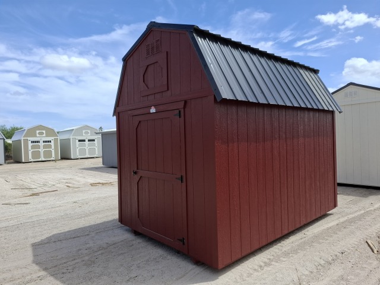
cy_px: 142
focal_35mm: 23
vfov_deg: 58.9
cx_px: 190
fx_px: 252
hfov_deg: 73.9
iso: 50
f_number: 1.8
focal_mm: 5.54
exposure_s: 1/1855
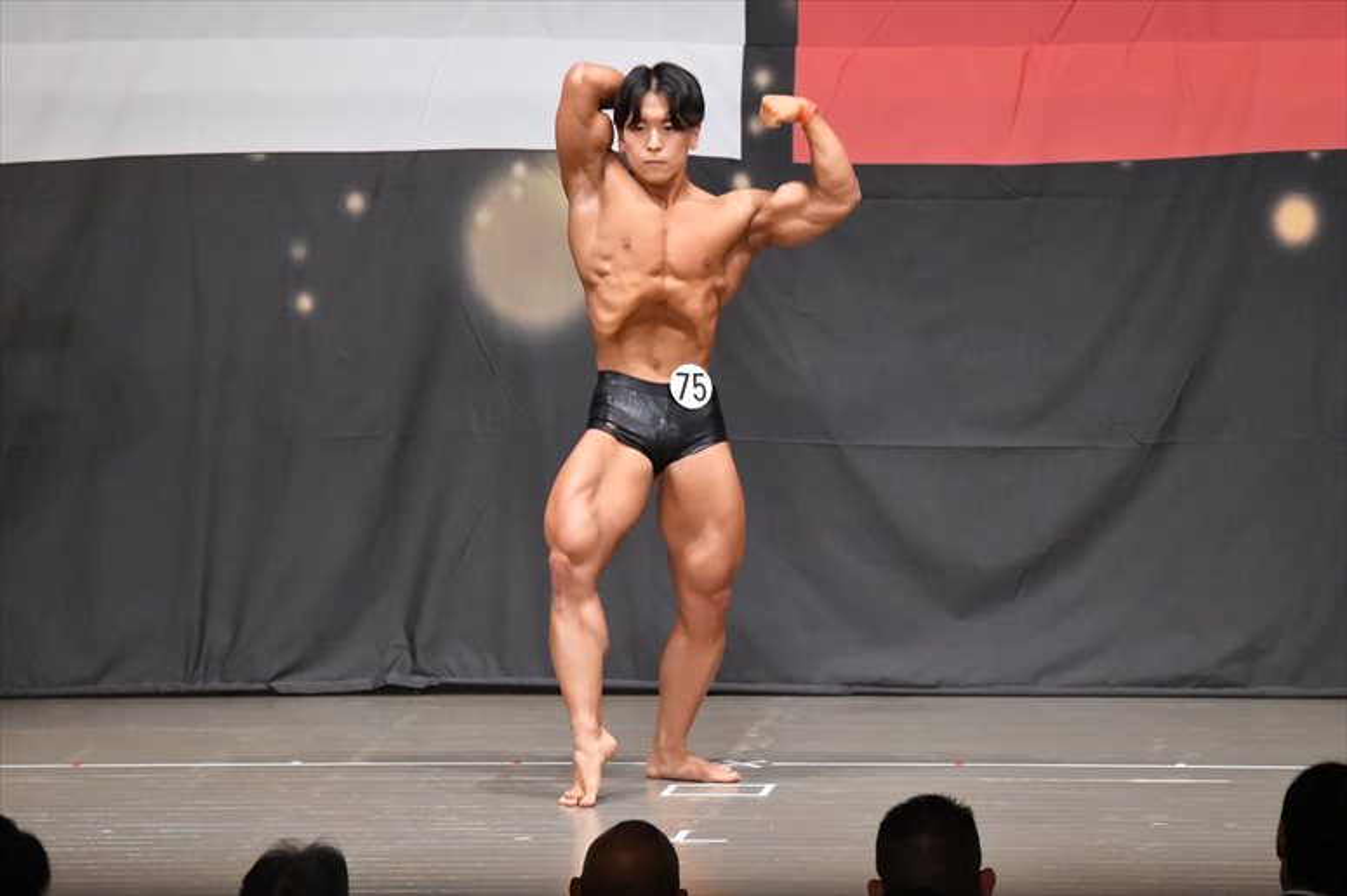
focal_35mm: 217
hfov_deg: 9.5
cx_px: 674
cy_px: 448
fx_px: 8116
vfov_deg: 6.3
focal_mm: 145
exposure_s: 1/400
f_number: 5.6
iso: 8000
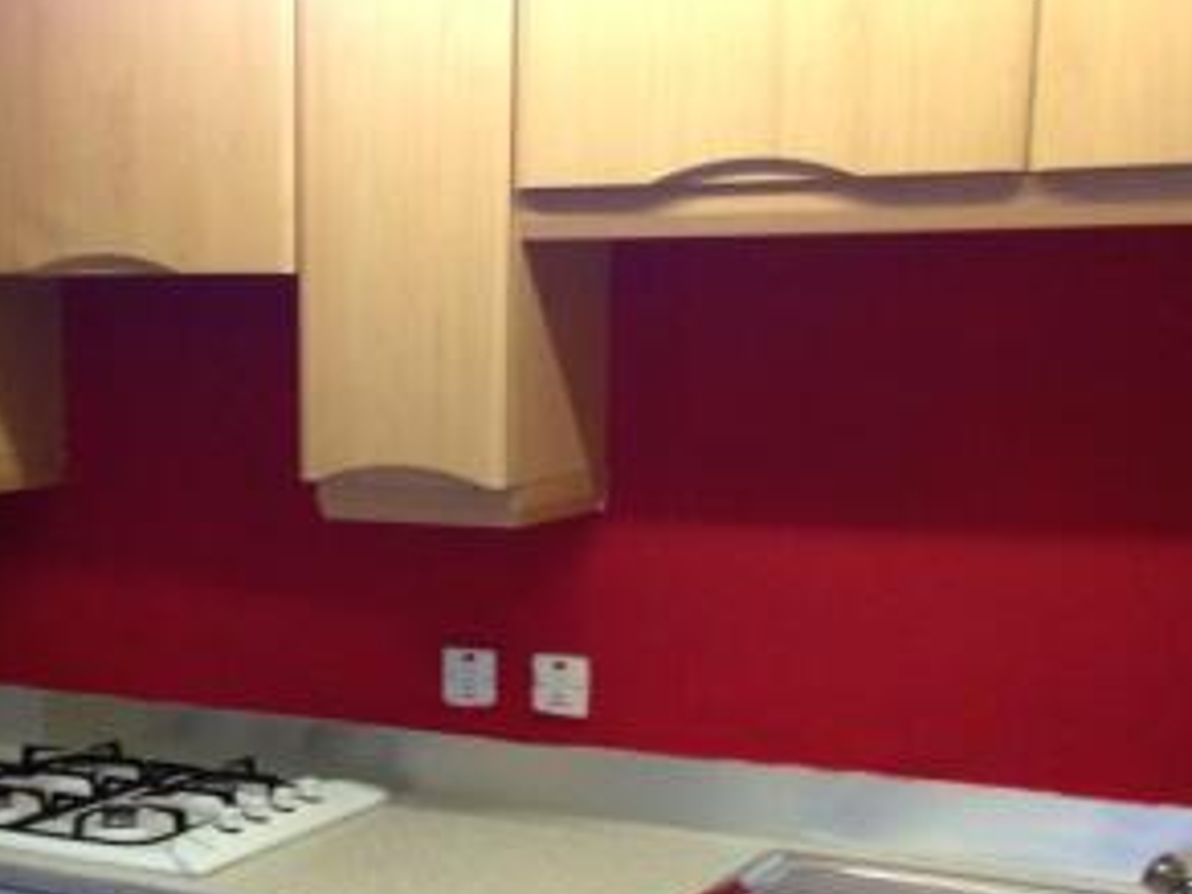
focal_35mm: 66
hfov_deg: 29.0
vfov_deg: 21.9
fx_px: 2273
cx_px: 325
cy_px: 761
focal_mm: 4.12
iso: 250
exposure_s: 1/20
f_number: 2.4
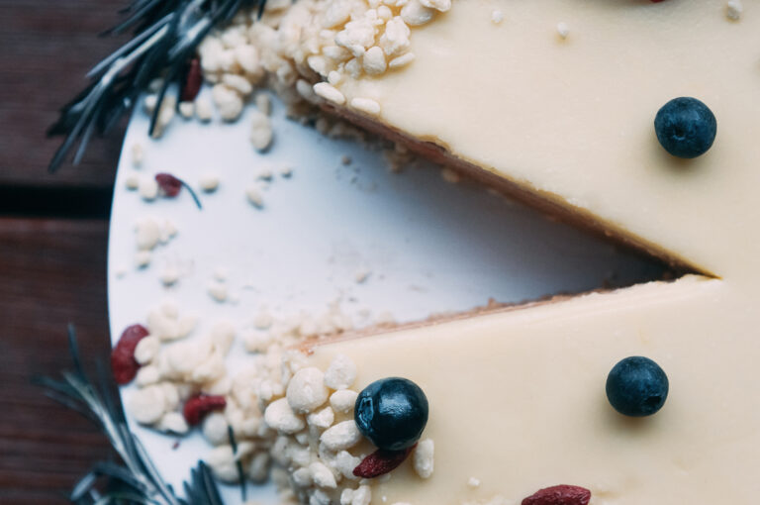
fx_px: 3321
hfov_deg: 13.1
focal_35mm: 158
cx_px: 380
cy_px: 252
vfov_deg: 8.7
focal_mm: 105
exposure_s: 1/320
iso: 800
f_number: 5.6
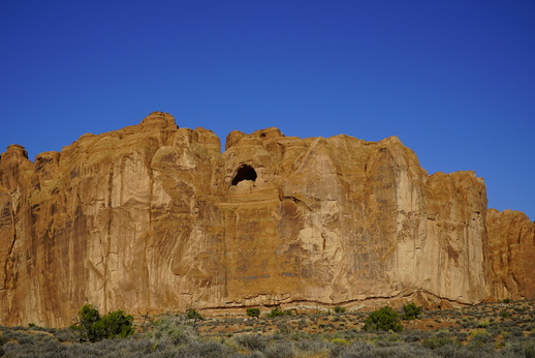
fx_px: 788
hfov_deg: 37.5
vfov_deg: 25.5
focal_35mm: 53
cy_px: 178
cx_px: 251
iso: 100
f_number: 6.3
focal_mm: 33
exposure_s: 1/1000
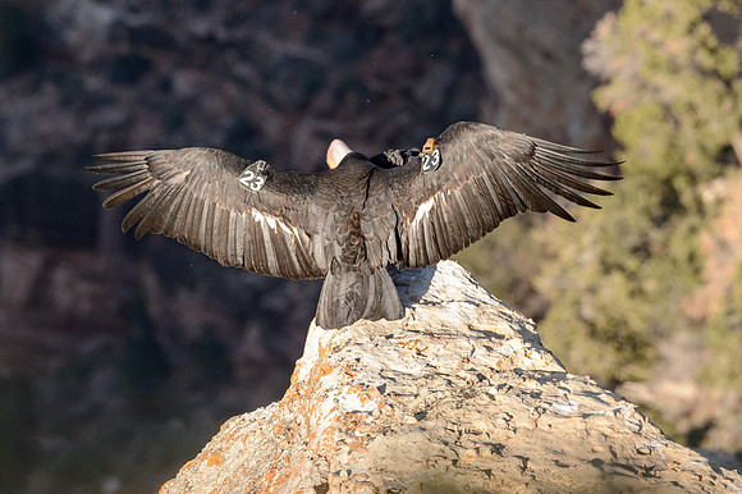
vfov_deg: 1.4
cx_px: 360
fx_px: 20077
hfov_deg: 2.1
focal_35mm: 975
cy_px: 233
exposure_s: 1/1000
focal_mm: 500
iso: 1000
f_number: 7.1
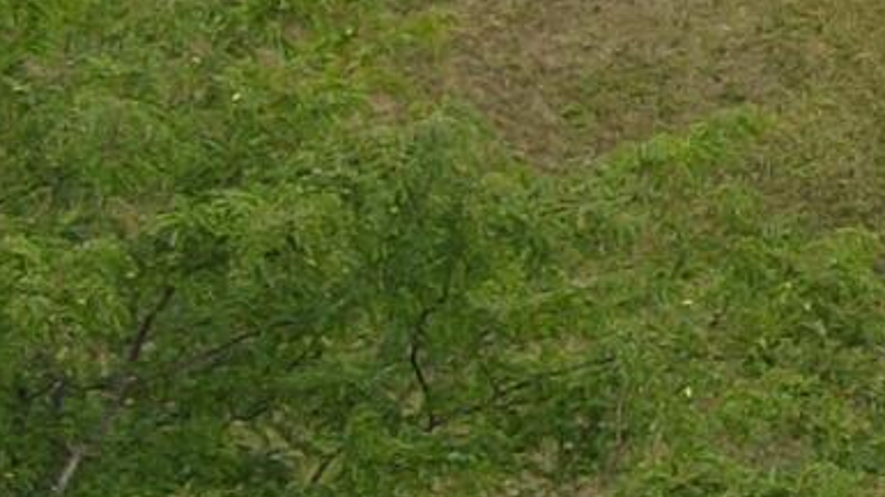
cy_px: -69
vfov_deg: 5.9
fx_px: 4784
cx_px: 3218
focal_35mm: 204
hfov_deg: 7.9
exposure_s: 1/240
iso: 100
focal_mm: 4.5
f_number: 2.8
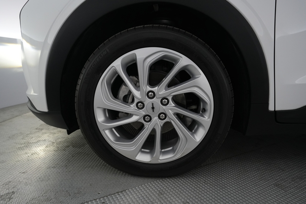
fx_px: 204
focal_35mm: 24
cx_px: 153
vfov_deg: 53.1
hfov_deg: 73.8
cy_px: 102
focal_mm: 24
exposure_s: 1/160
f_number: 4
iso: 1600
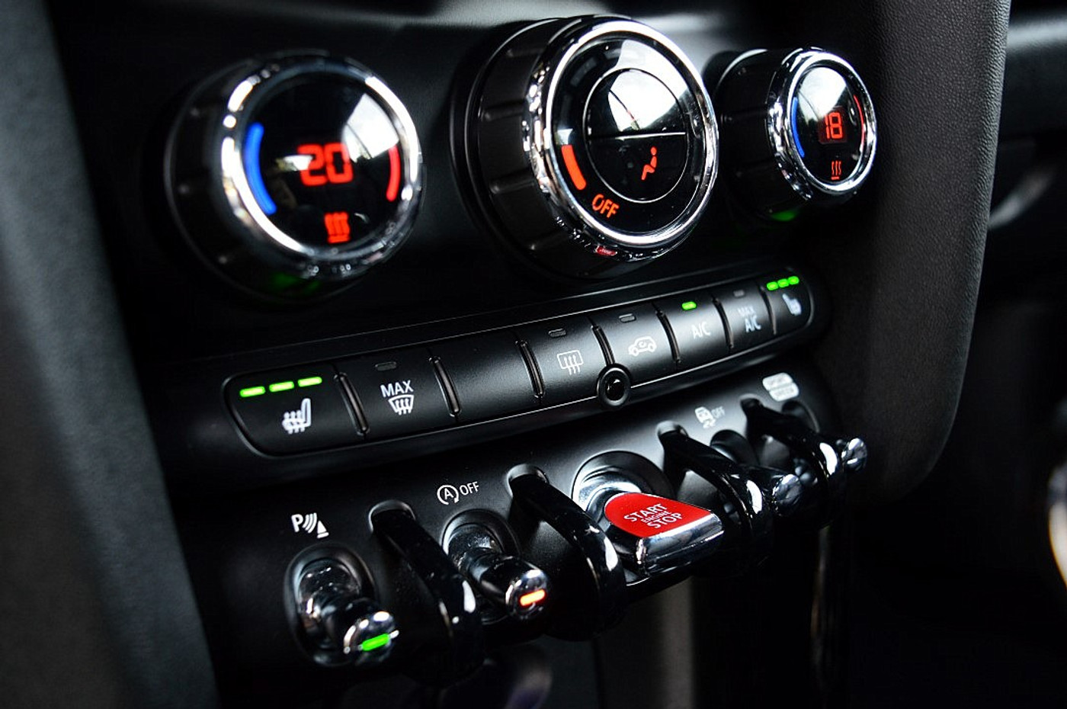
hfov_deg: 57.3
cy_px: 354
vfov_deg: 39.9
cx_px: 534
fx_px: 977
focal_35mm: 33
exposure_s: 1/60
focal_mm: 22
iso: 800
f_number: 4
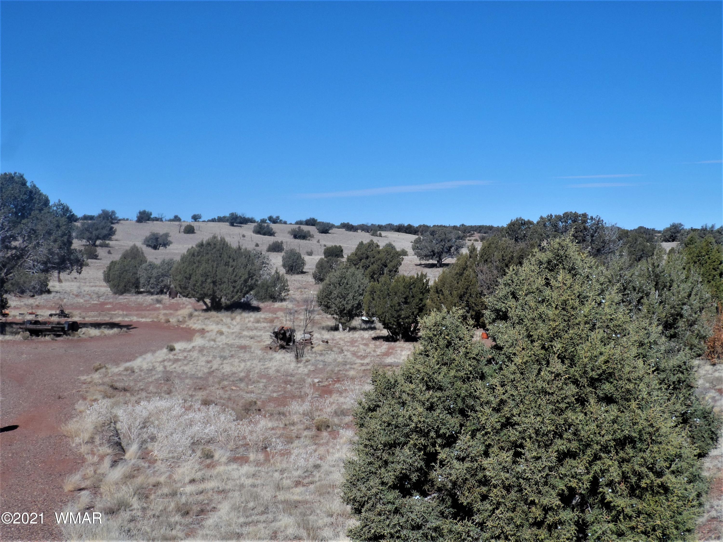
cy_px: 271
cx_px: 362
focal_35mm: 53
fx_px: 1107
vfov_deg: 27.5
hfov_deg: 36.2
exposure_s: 1/500
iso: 80
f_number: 5.6
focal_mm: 8.7
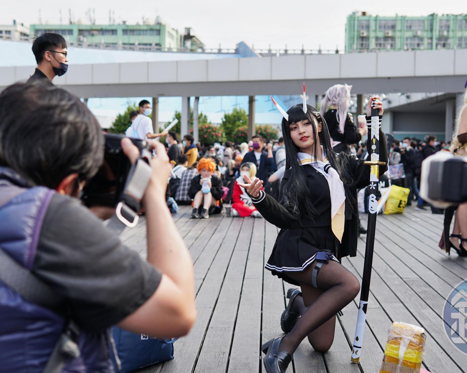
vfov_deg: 29.7
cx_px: 259
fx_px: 705
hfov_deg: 36.6
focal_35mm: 51
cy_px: 186
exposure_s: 1/800
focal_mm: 30
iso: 100
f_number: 2.8
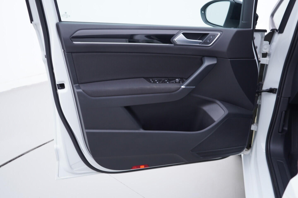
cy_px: 99
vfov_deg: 36.9
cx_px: 149
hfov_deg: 53.1
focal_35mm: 36
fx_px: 298
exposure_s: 1/50
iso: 125
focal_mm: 24
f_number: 3.2
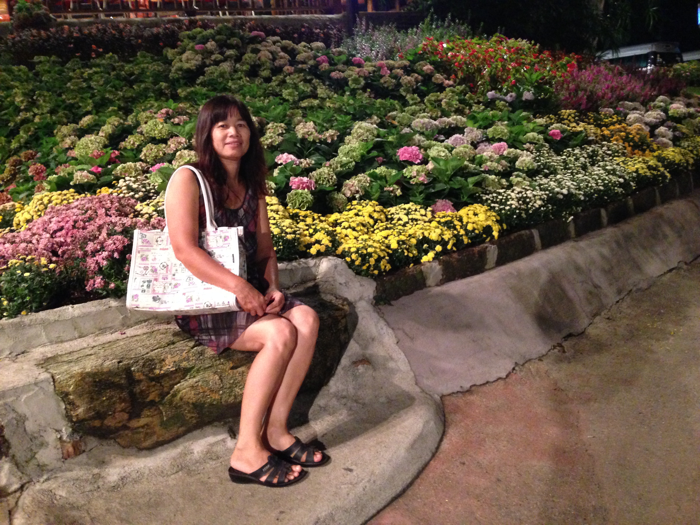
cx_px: 350
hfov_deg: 55.4
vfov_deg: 42.9
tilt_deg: -11.0
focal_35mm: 33
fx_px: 667
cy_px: 262
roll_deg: +1.8
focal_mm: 4.12
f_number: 2.4
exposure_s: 1/15
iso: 500
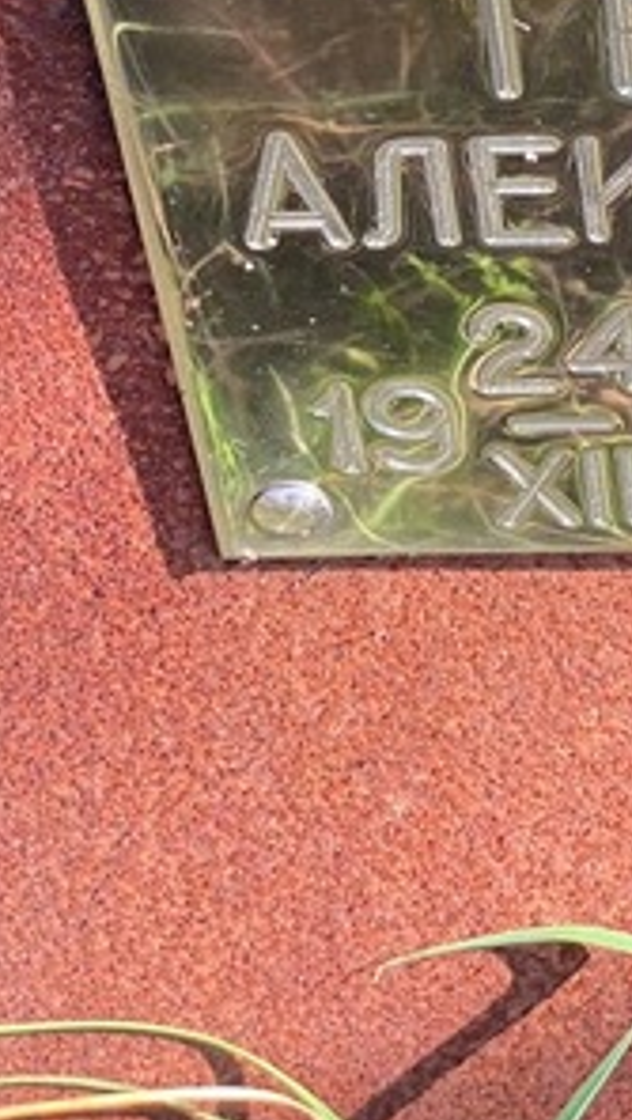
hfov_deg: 7.7
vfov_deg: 13.9
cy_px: 170
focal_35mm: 153
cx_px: 1181
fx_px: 4548
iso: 32
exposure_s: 1/122
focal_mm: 6
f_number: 2
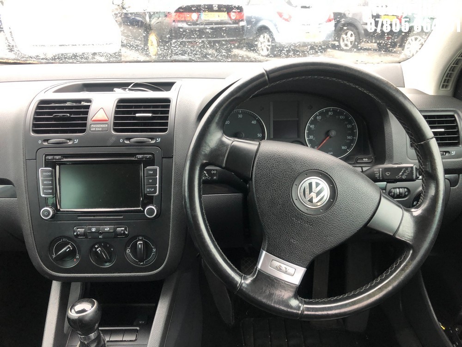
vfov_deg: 49.7
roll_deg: +1.5
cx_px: 231
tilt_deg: -24.7
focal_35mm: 28
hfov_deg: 63.4
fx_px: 374
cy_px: 174
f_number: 1.8
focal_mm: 4
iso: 40
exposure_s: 1/20
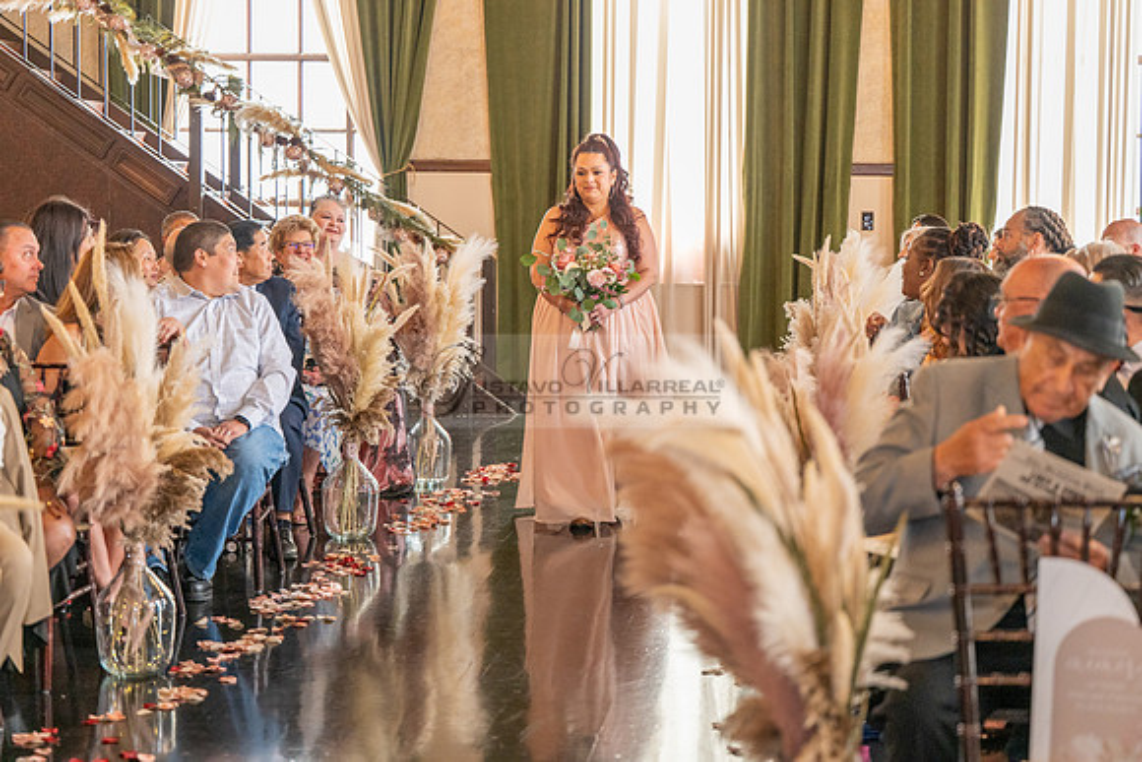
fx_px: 2380
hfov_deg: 27.0
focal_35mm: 75
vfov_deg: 18.2
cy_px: 381
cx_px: 571
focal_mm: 75
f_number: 2.8
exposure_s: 1/200
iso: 1600
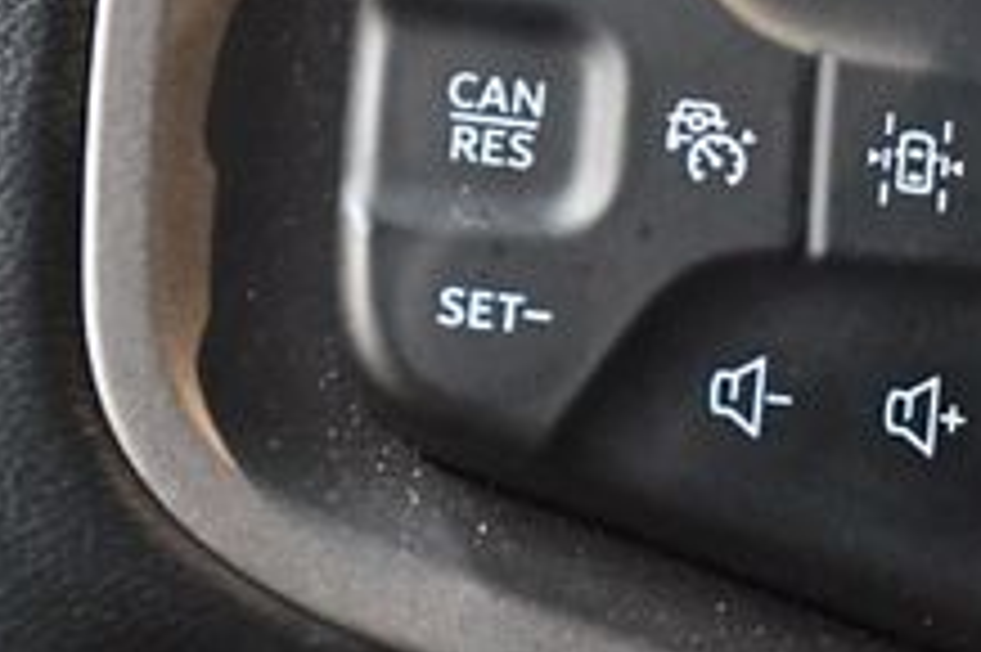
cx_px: 968
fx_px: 5990
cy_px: 216
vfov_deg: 6.2
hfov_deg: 9.3
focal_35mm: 220
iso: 11400
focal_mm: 50
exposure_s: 1/60
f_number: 4.8
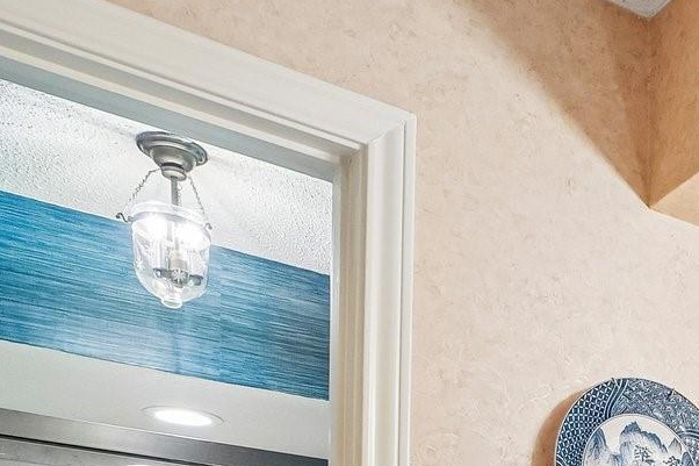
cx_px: 908
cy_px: 745
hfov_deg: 30.6
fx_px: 990
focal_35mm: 51
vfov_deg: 21.2
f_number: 9
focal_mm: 10
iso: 400
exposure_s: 1/8
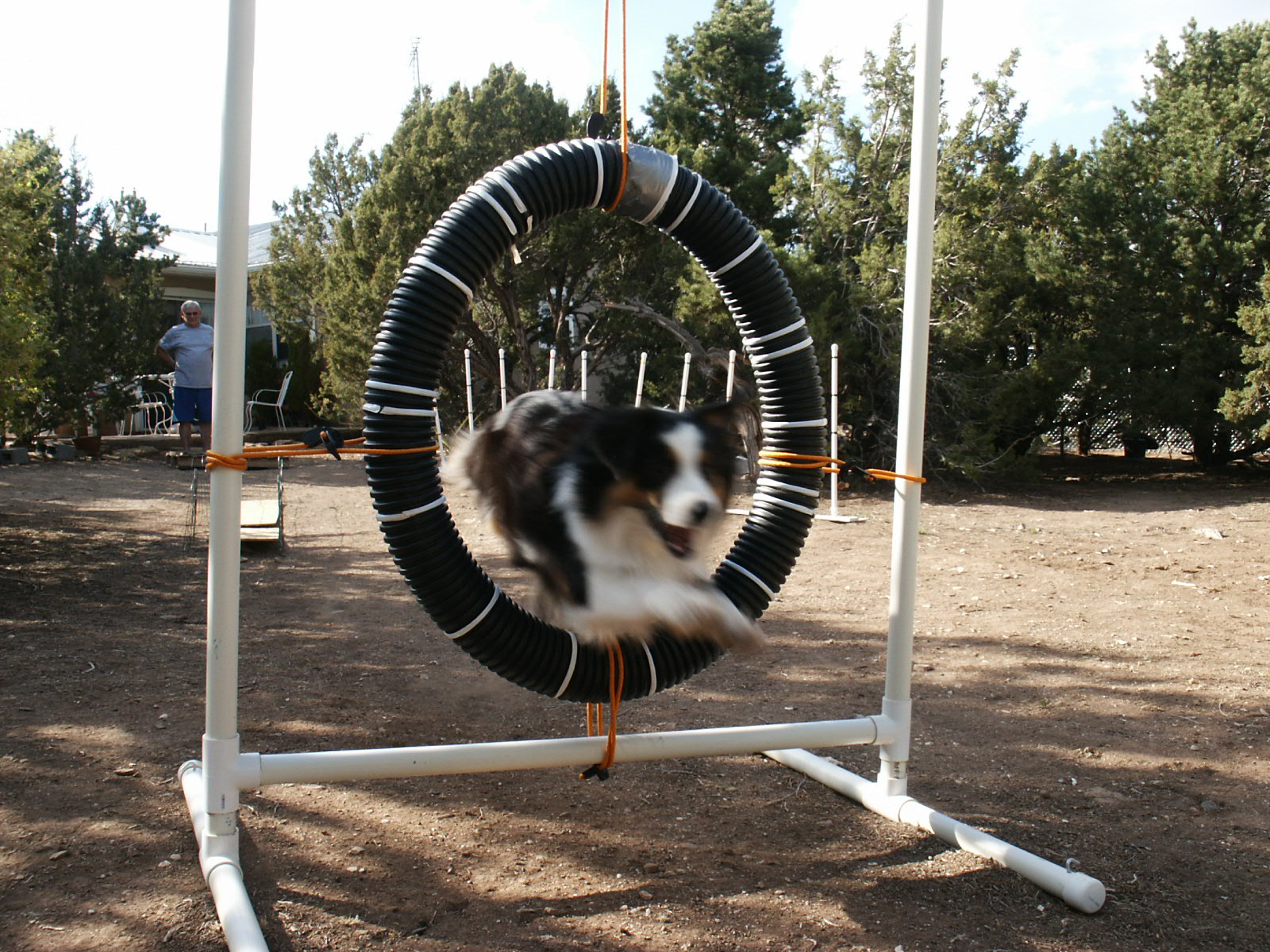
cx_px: 635
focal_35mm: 35
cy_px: 476
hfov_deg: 52.6
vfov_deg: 40.7
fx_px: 1284
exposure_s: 1/90
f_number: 6.7
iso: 64
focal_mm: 7.18
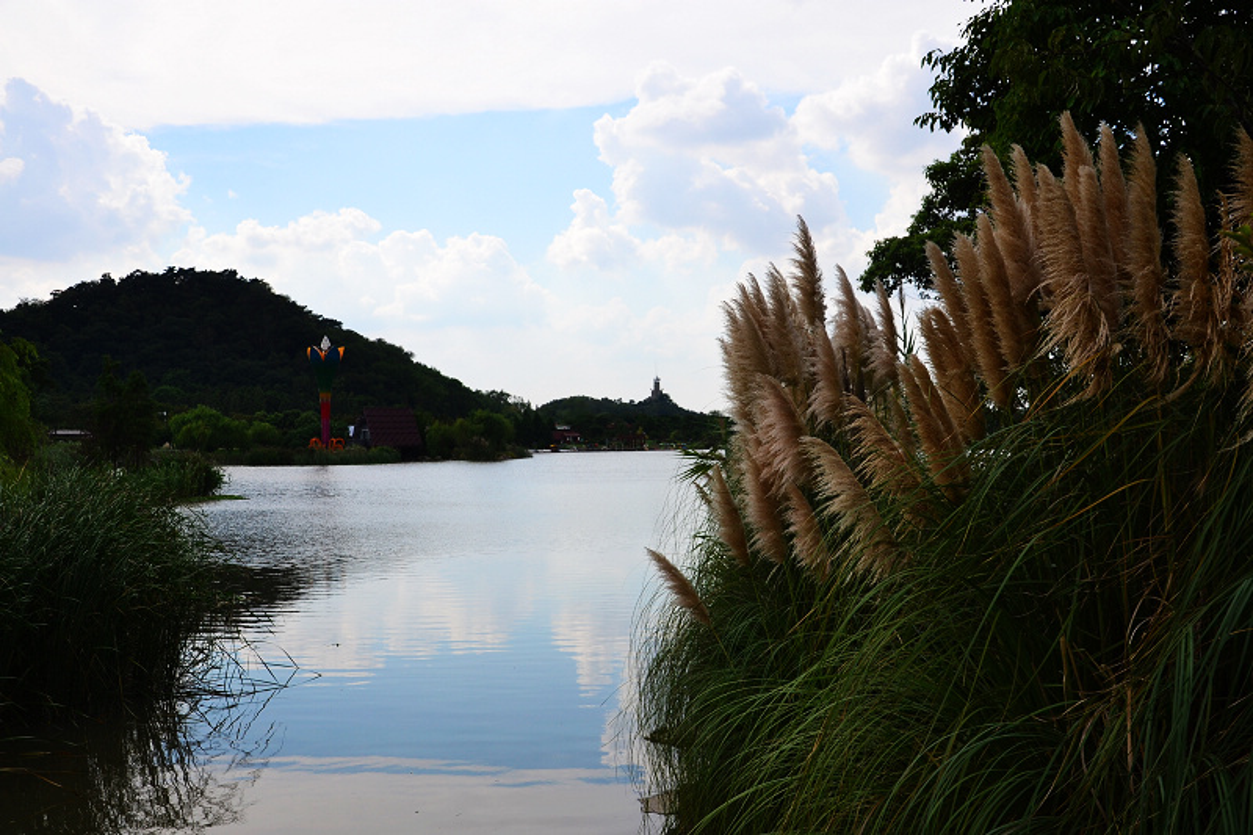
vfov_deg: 34.2
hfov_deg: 49.6
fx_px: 1357
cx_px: 626
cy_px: 418
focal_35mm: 39
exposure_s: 1/500
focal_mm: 26
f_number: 7.1
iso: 100
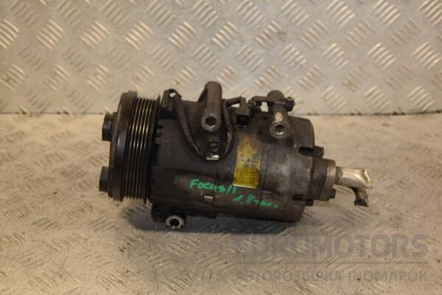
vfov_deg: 23.8
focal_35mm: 57
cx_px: 221
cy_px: 148
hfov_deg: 35.1
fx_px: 700
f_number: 5
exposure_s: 1/160
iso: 800
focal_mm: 38
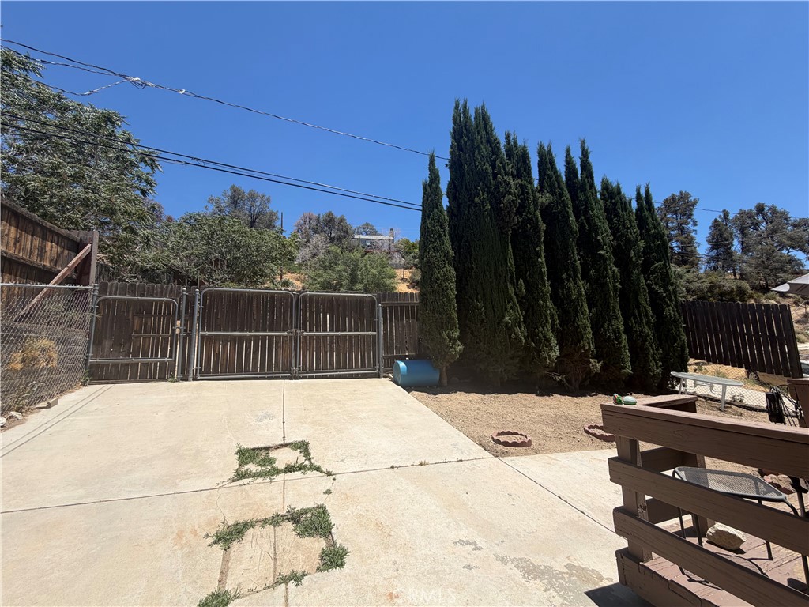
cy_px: 304
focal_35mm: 14
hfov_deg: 102.1
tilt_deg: +7.3
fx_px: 327
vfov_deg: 85.7
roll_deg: +1.8
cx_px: 404
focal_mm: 2.22
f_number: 2.2
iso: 20
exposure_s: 1/970
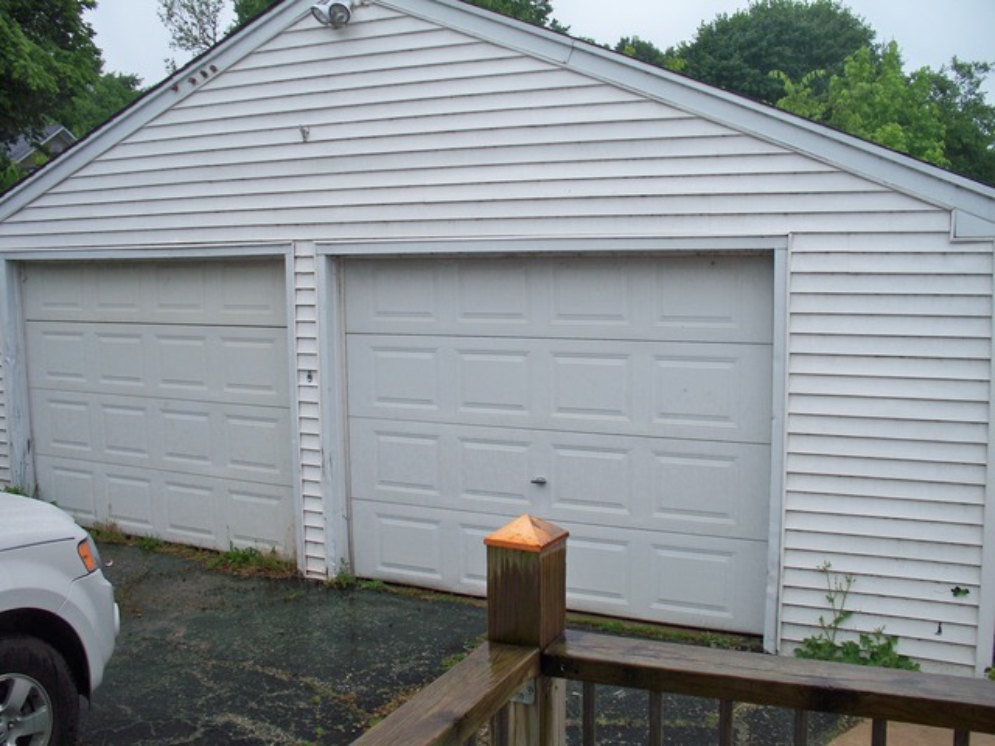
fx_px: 1006
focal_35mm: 35
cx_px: 498
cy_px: 373
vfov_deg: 40.7
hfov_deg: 52.6
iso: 80
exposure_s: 1/250
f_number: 2.8
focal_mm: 7.54
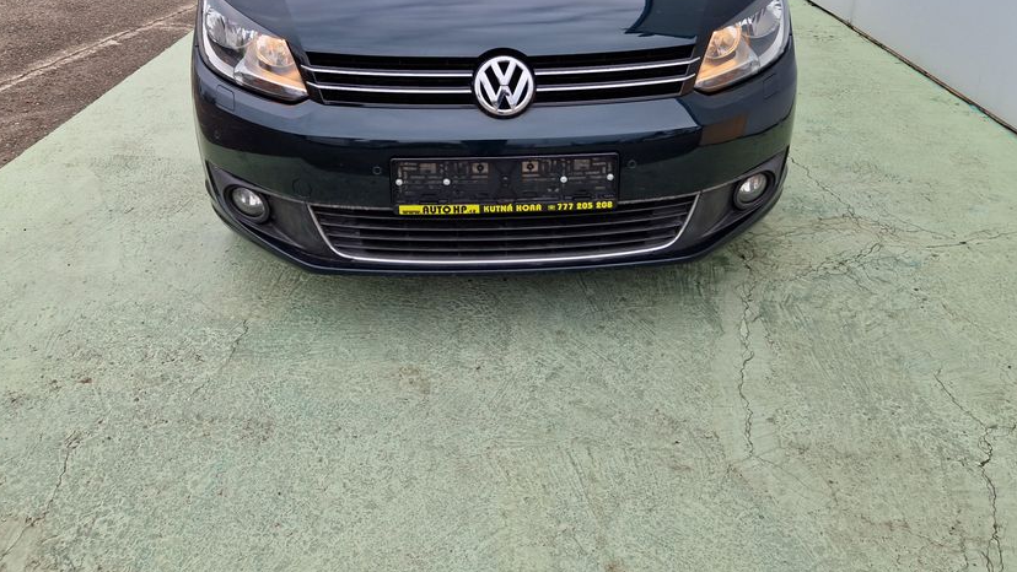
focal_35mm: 31
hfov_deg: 62.6
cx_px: 517
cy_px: 124
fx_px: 836
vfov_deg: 36.6
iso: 50
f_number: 1.8
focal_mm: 5.4
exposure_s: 1/311
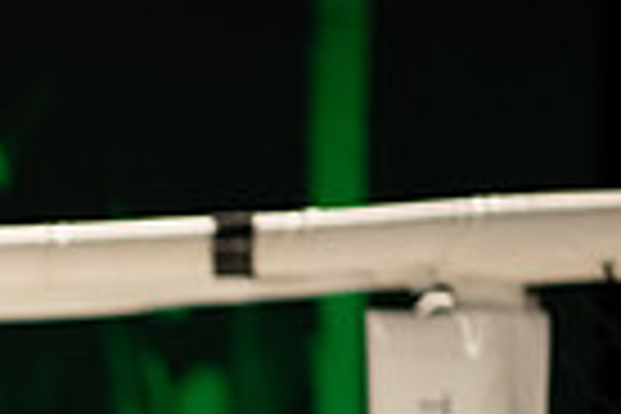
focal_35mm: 295
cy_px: 835
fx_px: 5088
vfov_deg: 4.6
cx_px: -522
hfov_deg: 6.8
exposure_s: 1/1000
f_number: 2.8
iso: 1600
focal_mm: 70
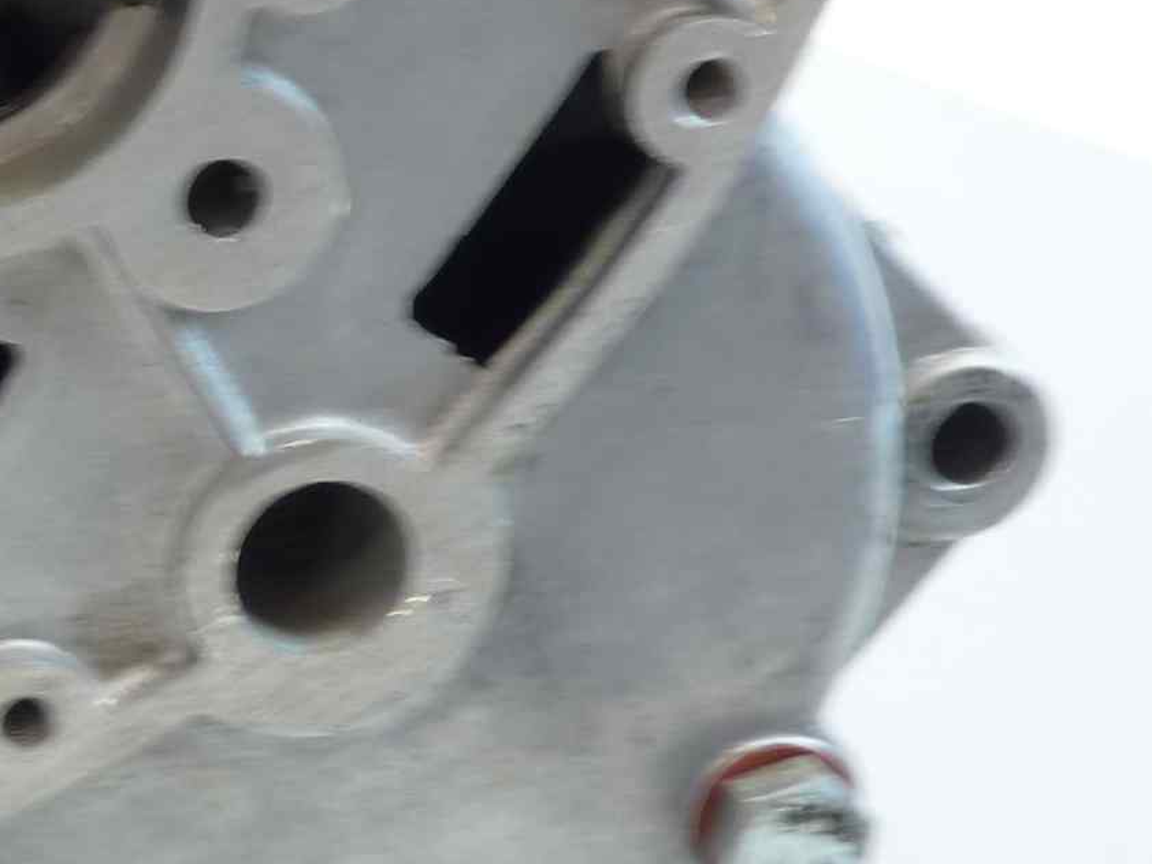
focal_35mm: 76
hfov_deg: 22.5
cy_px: 329
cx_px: -405
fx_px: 2530
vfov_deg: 19.4
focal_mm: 4.1
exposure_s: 1/8
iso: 80
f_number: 3.3
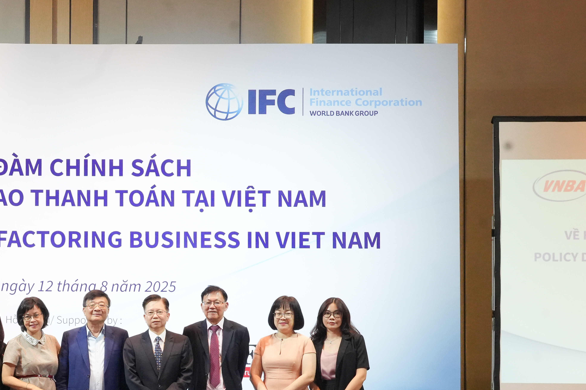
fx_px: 1074
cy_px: 324
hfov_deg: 29.4
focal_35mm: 66
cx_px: 74
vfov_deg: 20.3
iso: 6400
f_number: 9
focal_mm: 37
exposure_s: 1/40
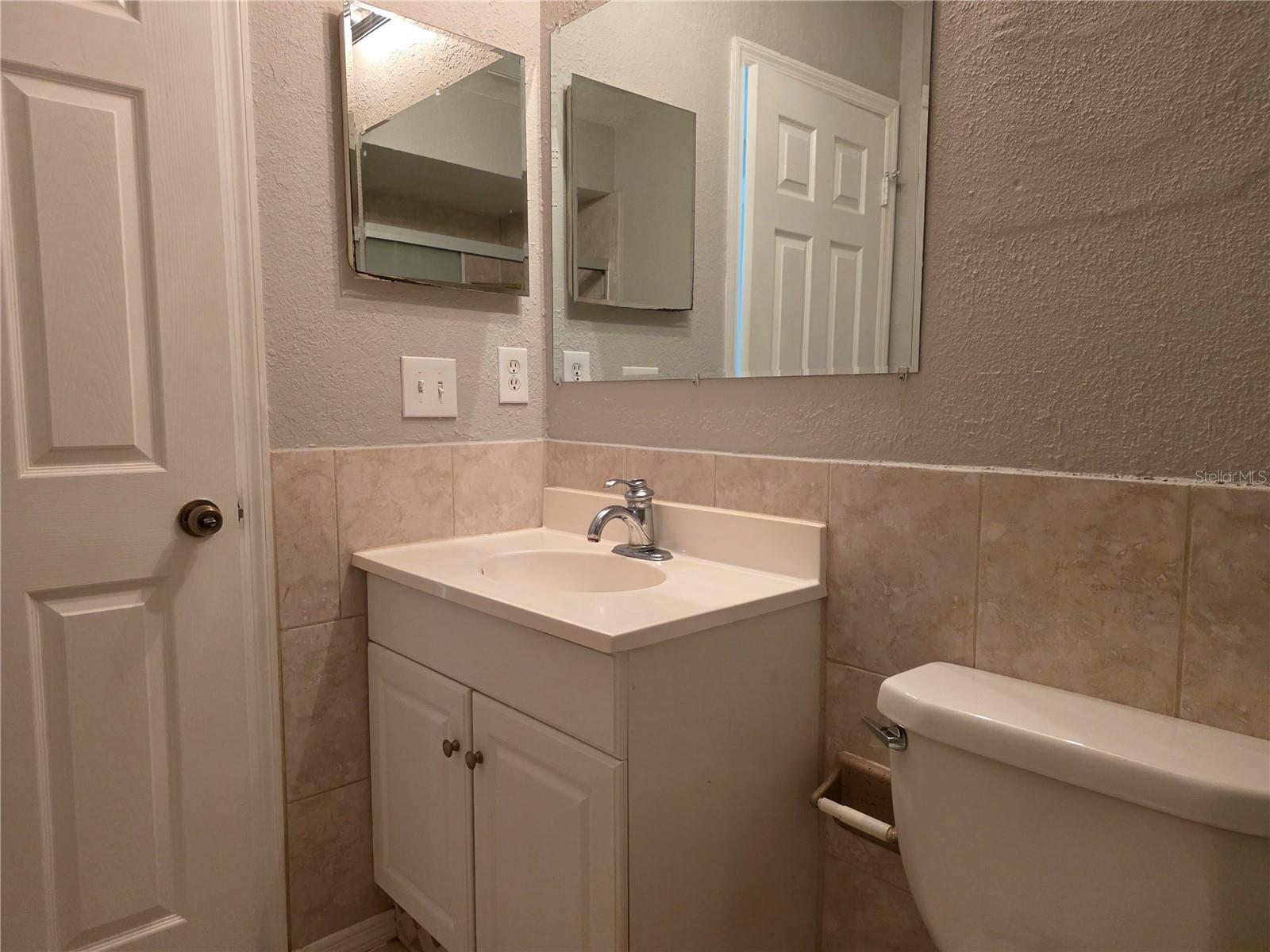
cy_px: 476
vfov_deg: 58.9
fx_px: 844
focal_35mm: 23
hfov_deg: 73.9
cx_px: 635
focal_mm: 6.3
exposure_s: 1/120
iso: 640
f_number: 1.7
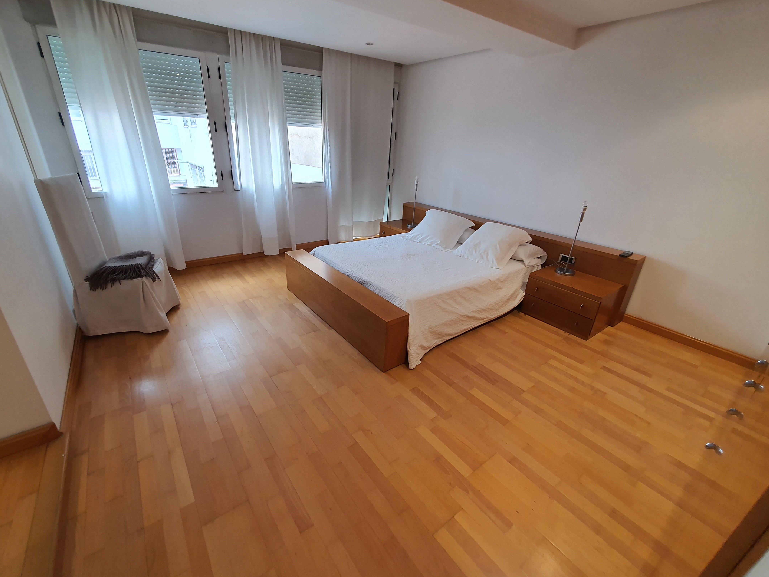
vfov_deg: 85.7
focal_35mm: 14
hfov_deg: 102.0
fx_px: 311
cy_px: 283
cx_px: 370
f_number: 2.2
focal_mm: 1.8
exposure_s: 1/50
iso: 125
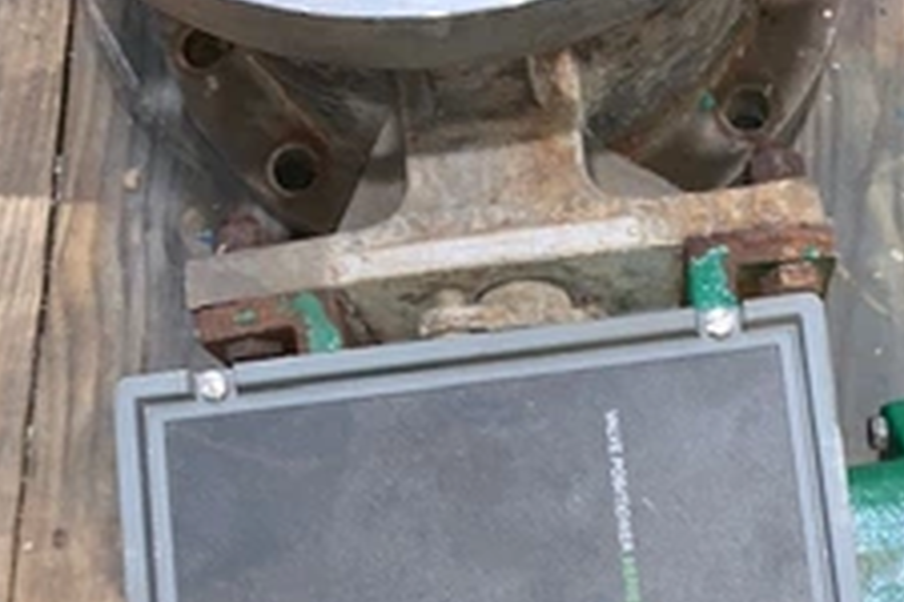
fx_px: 1205
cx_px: 599
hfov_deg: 40.6
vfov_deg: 26.7
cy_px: 590
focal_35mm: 48
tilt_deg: -80.3
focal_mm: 4.25
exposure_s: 1/17
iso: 40
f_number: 1.8
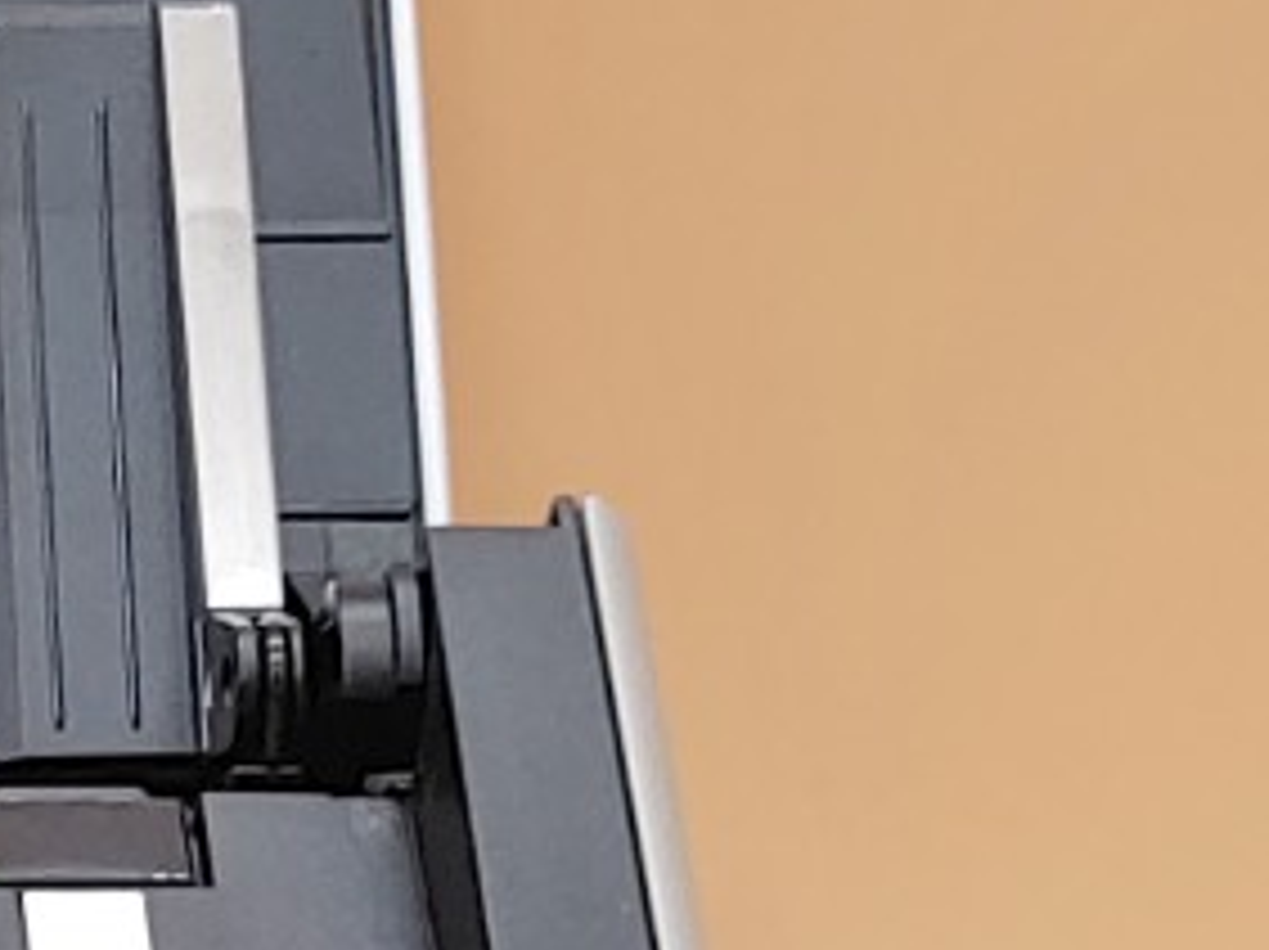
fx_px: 6740
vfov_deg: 7.8
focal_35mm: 184
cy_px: 1661
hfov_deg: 10.1
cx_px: -1143
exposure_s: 1/105
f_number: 1.8
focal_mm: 4.36
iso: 50
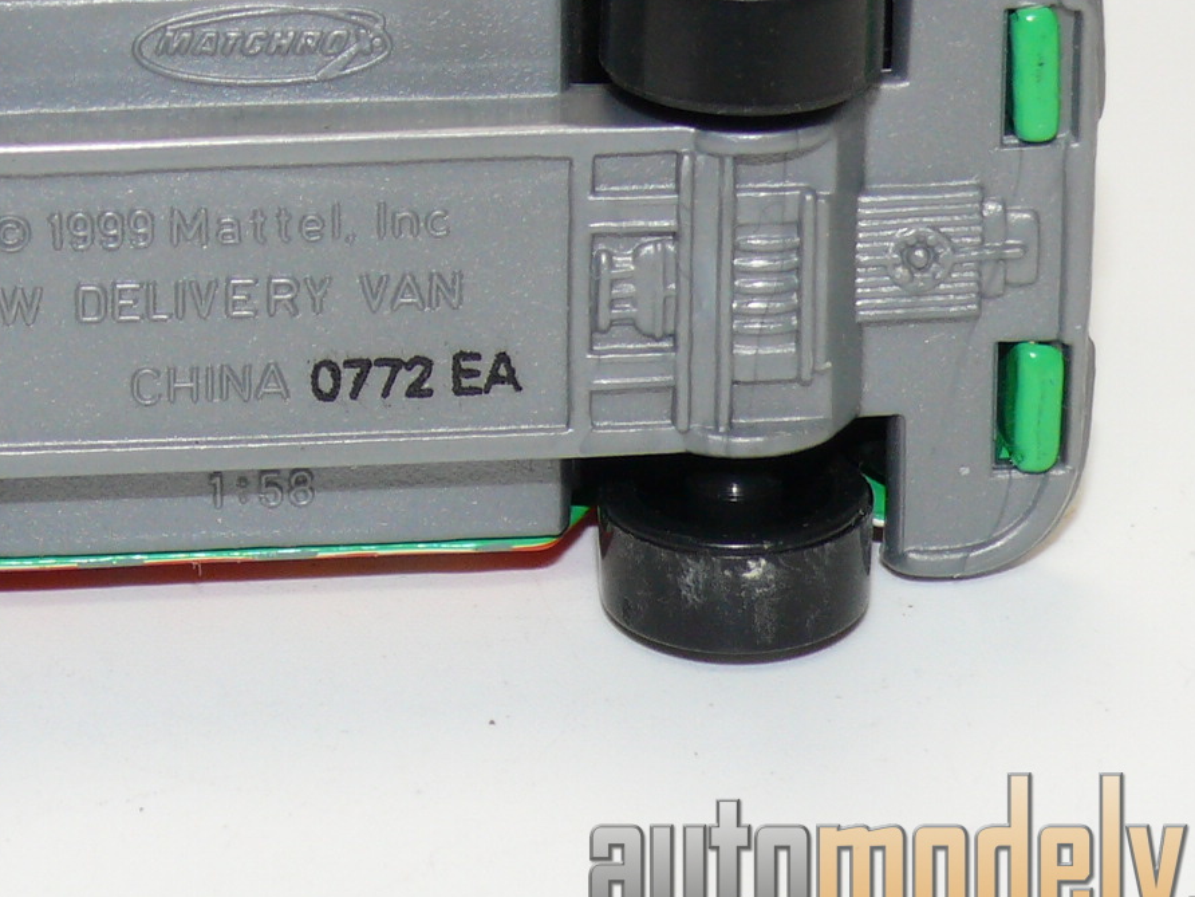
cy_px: 173
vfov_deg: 8.1
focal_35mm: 183
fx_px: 6317
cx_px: 280
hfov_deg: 10.8
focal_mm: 13.3
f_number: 4
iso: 100
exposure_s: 1/30
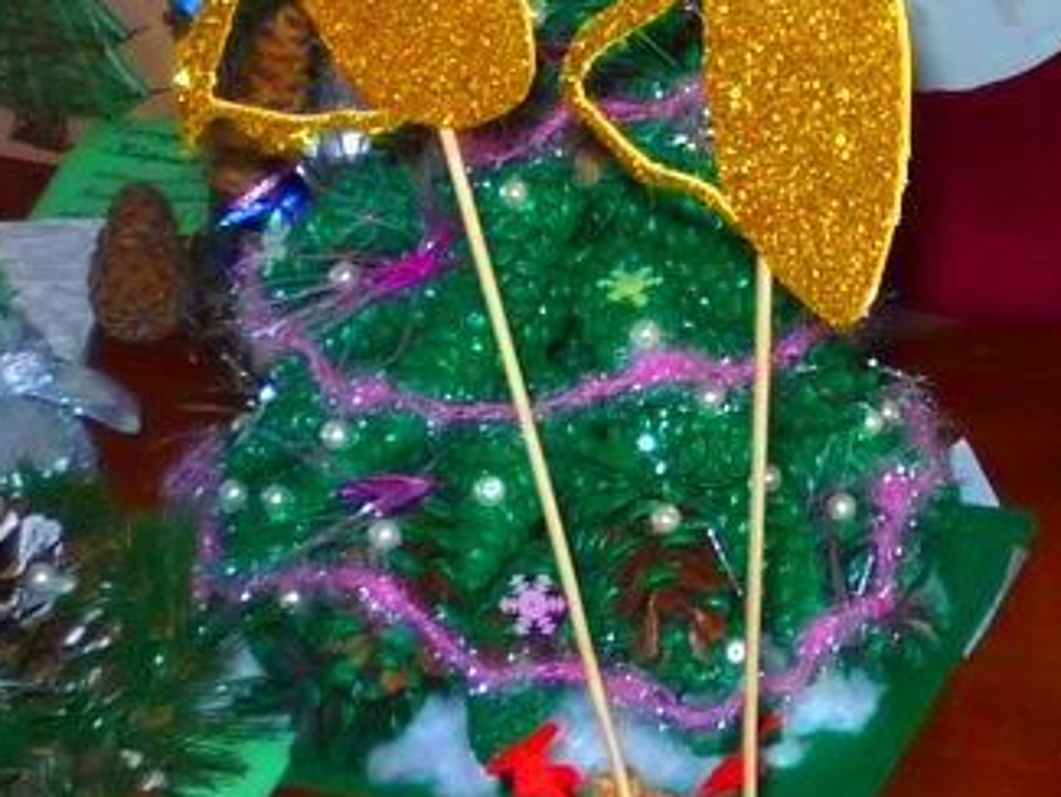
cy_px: -176
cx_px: 1208
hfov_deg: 16.1
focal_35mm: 118
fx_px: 3618
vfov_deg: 12.3
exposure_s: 1/30
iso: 100
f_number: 3.3
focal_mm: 5.2
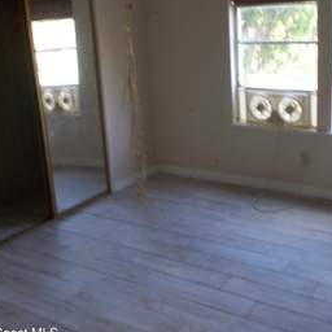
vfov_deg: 38.9
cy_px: 120
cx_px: 220
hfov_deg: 38.7
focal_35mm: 43
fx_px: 467
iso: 80
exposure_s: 1/30
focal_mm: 4.6
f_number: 3.2
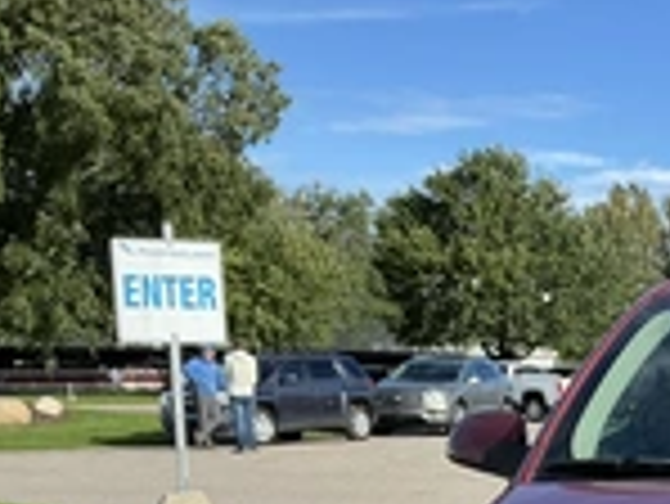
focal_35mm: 75
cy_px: 666
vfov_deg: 18.3
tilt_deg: -8.9
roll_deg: +0.3
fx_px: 1453
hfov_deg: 23.2
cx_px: 854
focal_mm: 3
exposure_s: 1/944
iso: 25
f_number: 1.8
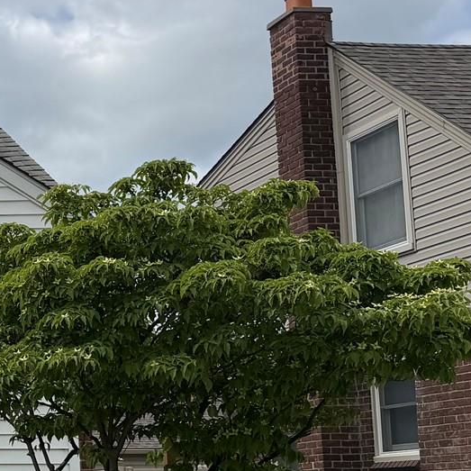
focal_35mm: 83
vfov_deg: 20.6
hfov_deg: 16.8
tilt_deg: +6.1
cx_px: -411
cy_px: 380
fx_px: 1278
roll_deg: +0.5
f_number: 1.78
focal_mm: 6.76
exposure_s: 1/8130
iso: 80
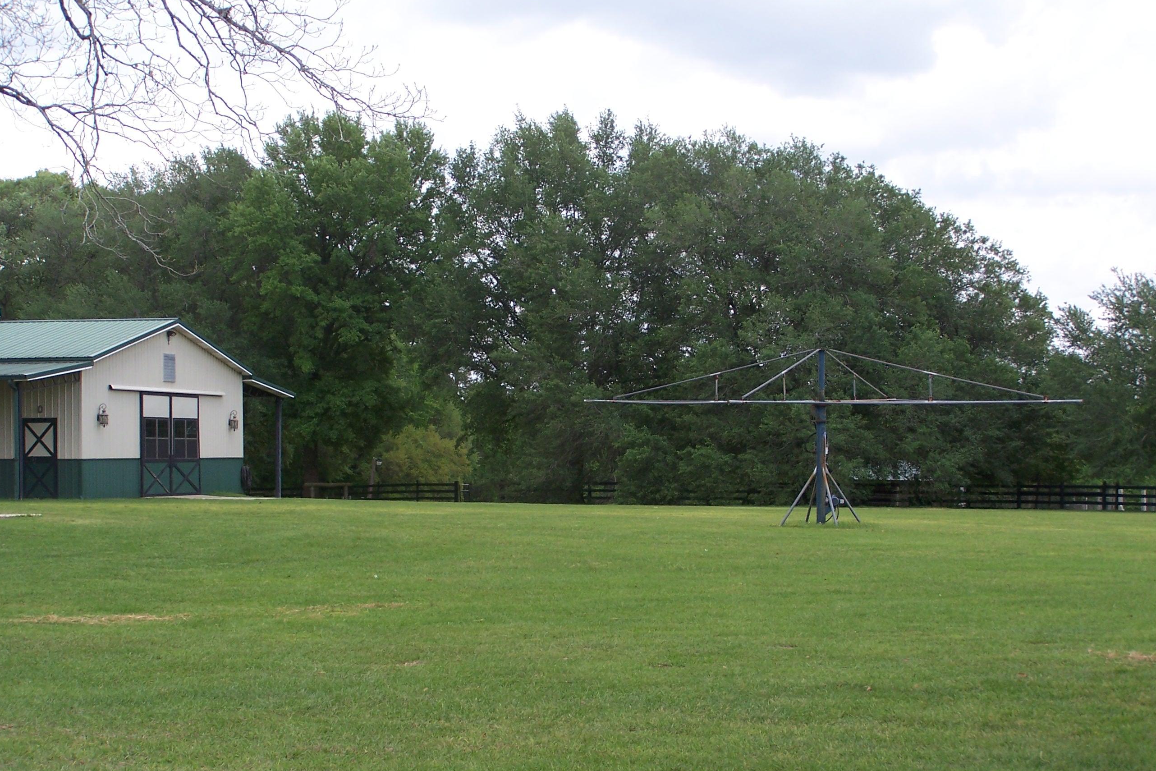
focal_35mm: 70
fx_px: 2248
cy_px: 423
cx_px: 578
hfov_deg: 28.8
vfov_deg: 19.5
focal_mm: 11.1
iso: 80
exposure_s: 1/500
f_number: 3.2
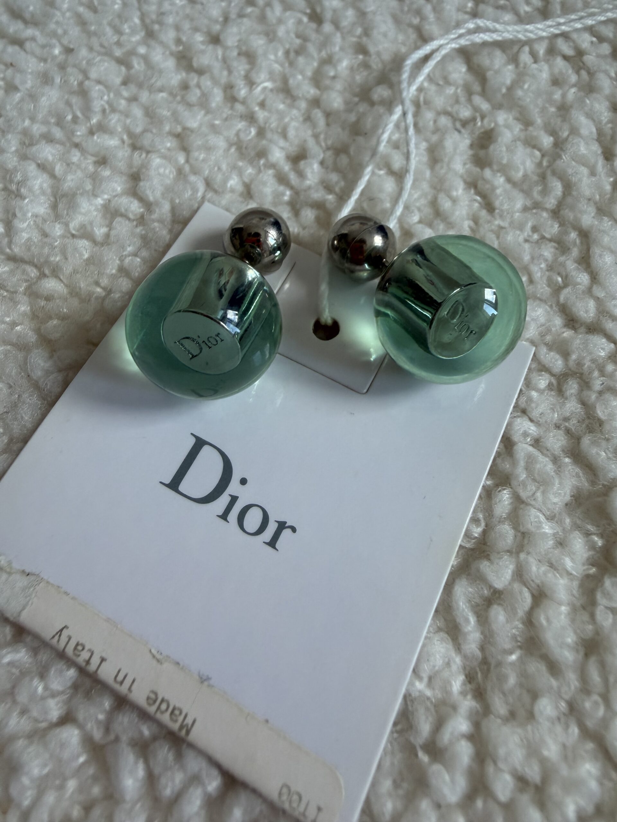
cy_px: 411
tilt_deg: -64.2
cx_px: 308
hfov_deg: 56.8
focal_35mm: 24
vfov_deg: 71.6
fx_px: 570
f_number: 2.2
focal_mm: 2.22
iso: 160
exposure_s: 1/121
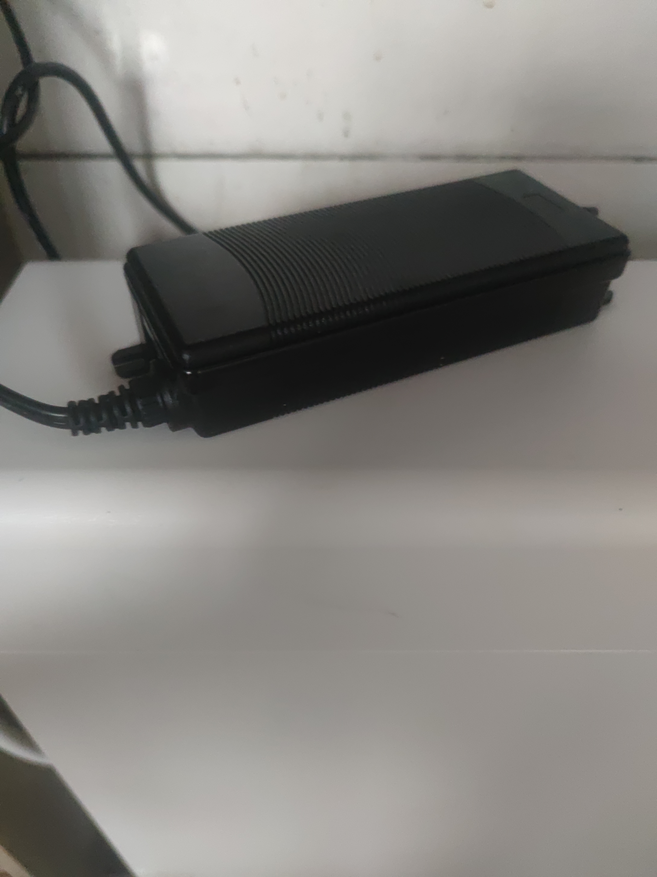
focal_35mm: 24
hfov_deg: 56.8
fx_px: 607
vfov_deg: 71.6
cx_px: 328
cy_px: 438
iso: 1102
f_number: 1.69
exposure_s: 1/50
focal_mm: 6.72
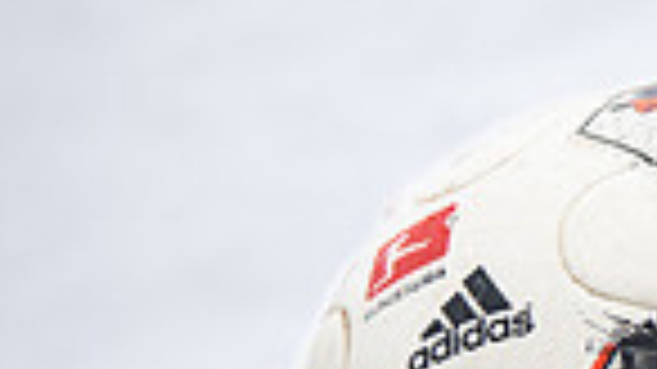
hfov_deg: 4.0
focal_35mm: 541
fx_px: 9421
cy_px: 301
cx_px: 1179
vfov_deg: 2.2
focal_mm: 130
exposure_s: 1/400
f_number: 2.8
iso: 64
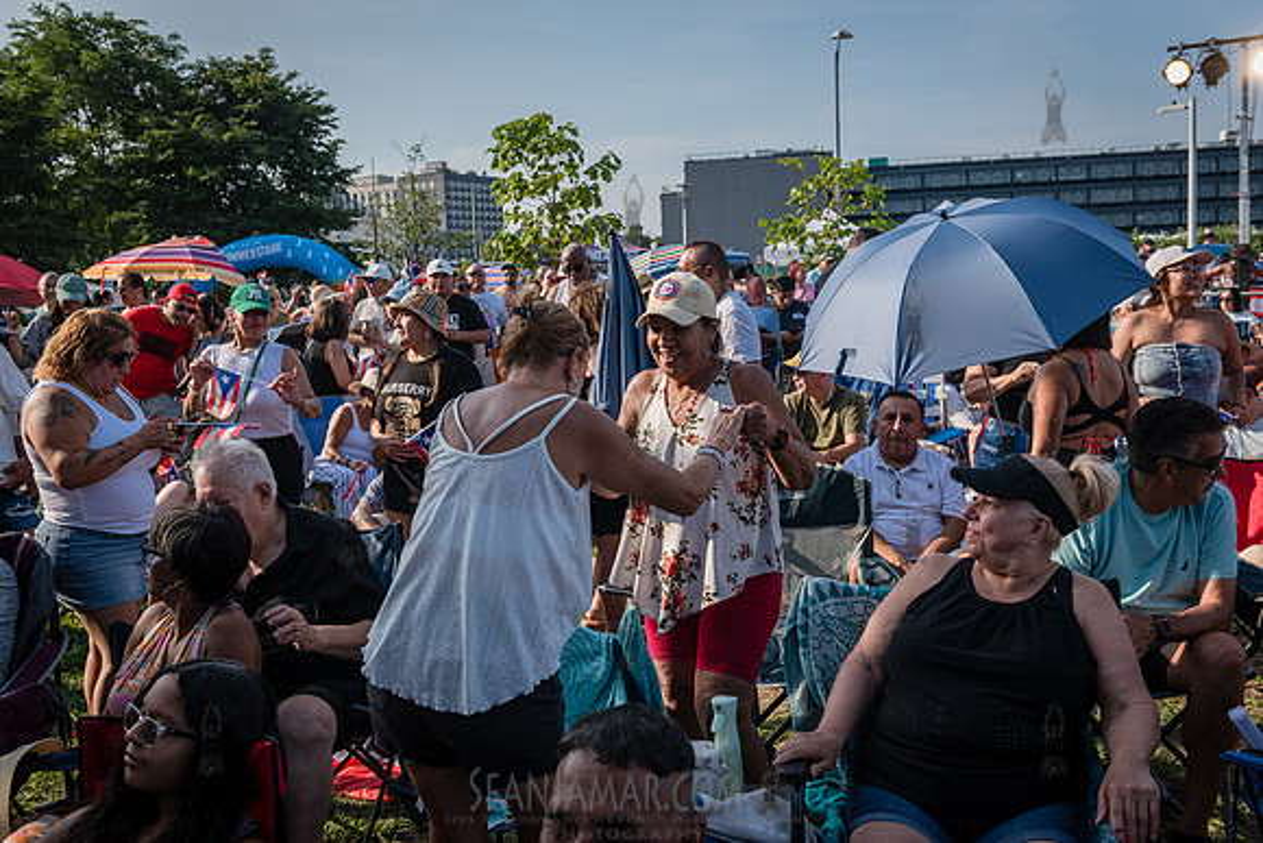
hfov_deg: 54.4
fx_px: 1228
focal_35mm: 35
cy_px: 422
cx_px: 632
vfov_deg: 37.9
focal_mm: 35
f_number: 5
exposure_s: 1/3200
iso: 500
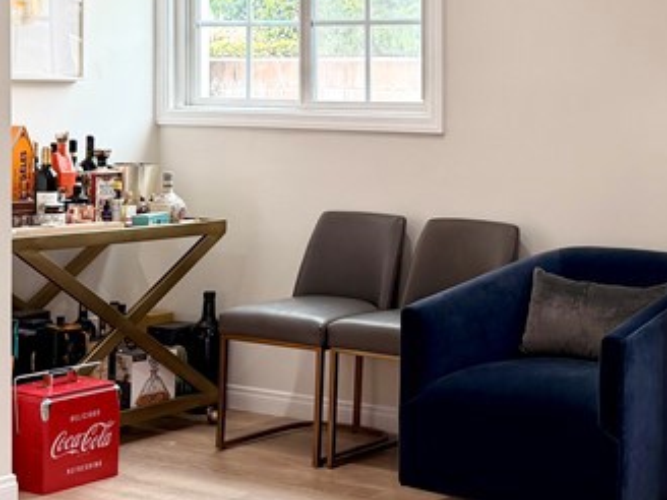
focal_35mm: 75
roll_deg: -0.5
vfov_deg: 19.5
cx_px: 584
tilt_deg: -1.5
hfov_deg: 25.3
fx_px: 1445
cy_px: 112
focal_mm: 6.76
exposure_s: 1/121
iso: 80
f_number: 1.78
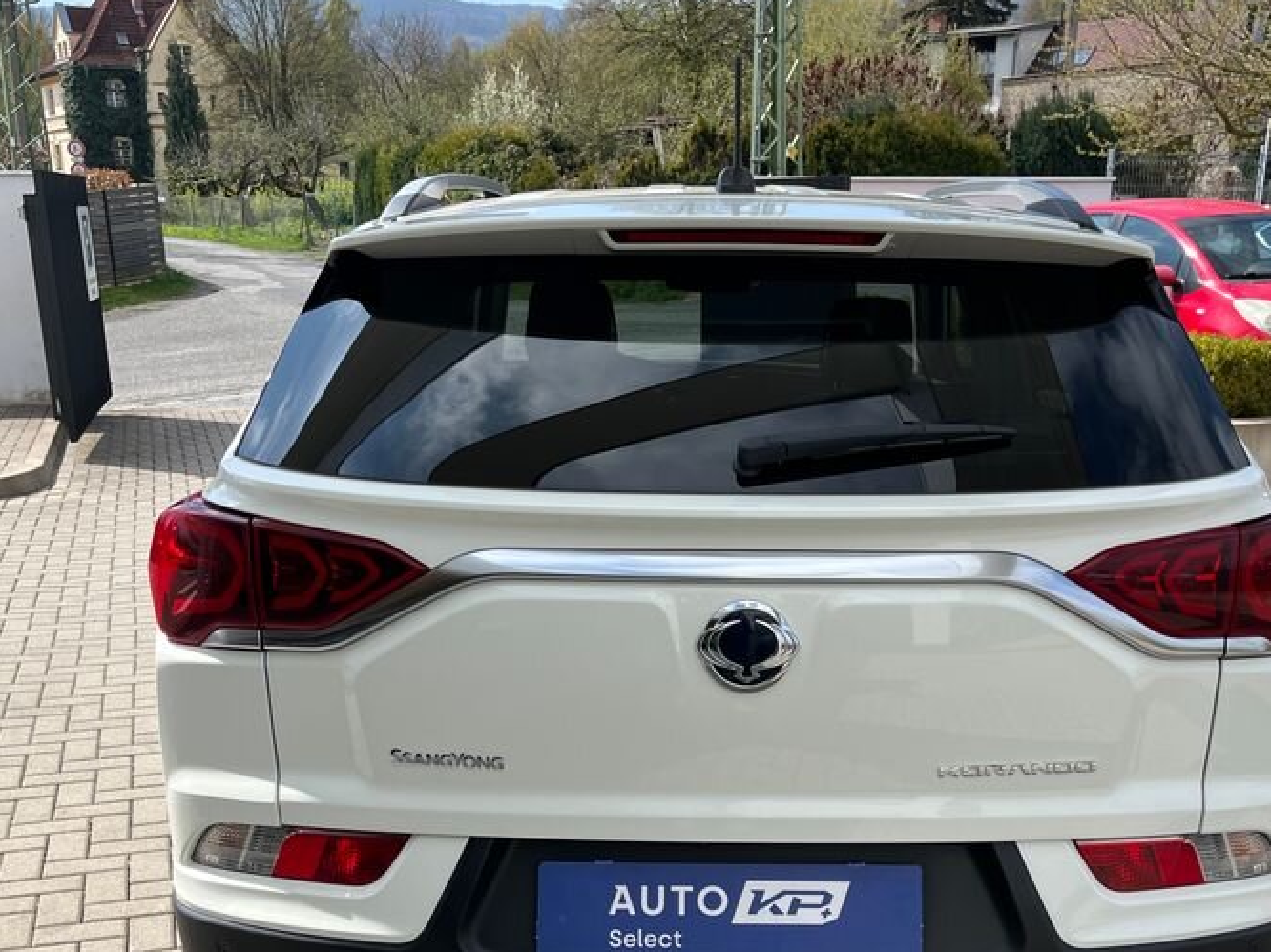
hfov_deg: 46.8
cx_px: 666
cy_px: 714
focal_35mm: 40
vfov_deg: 35.2
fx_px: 1468
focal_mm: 5.1
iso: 50
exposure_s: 1/3049
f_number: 1.6
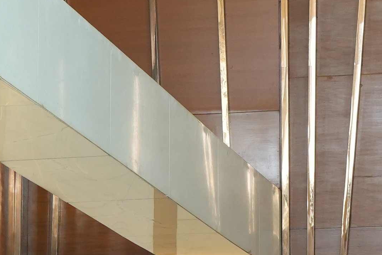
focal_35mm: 228
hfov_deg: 9.0
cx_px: 314
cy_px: 241
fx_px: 2419
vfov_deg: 6.0
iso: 640
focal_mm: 35
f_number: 5
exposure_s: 1/100
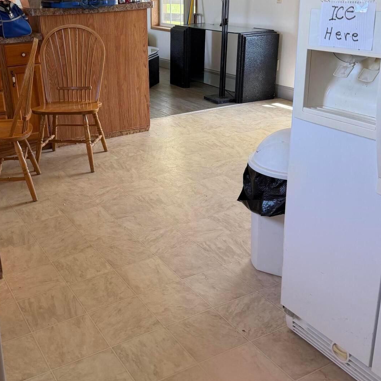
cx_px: 133
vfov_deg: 41.7
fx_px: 498
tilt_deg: -20.4
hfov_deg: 41.4
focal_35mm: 40
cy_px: 152
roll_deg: +2.6
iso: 160
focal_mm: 6.76
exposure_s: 1/121
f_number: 1.78
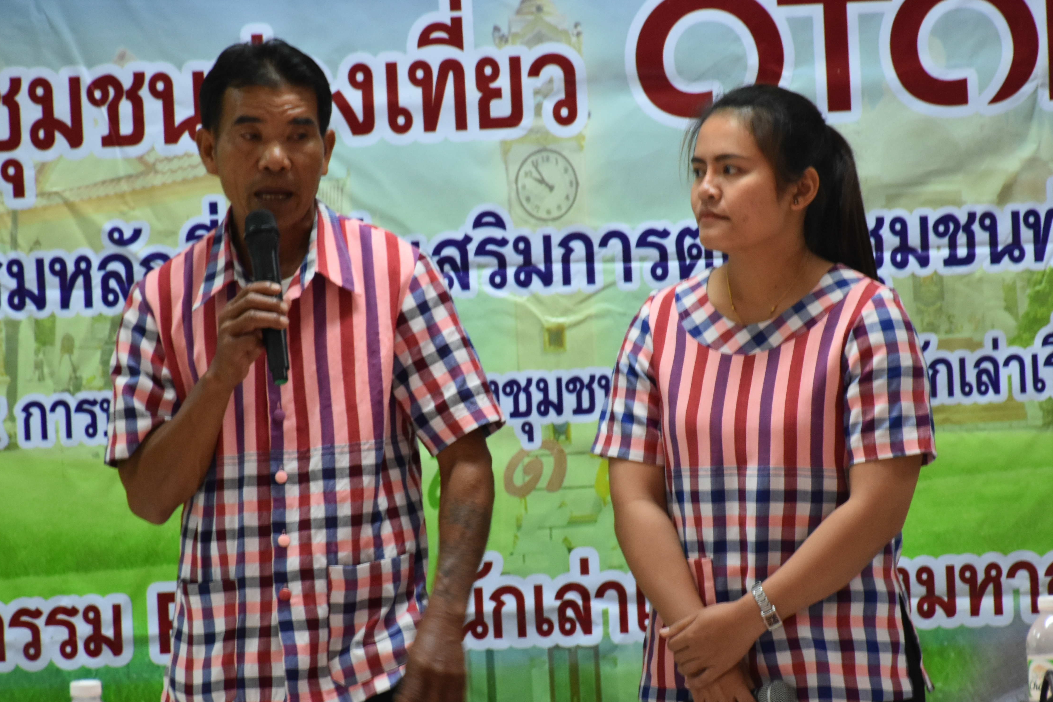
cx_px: 527
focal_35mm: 262
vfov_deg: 5.2
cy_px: 410
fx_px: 7663
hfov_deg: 7.9
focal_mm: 130
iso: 1250
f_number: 5.6
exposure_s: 1/60
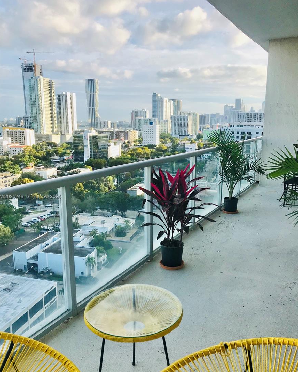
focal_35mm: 30
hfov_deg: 48.5
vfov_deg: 58.7
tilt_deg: -10.3
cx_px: 151
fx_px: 331
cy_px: 197
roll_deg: -0.7
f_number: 1.8
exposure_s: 1/1041
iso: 20
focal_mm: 3.99
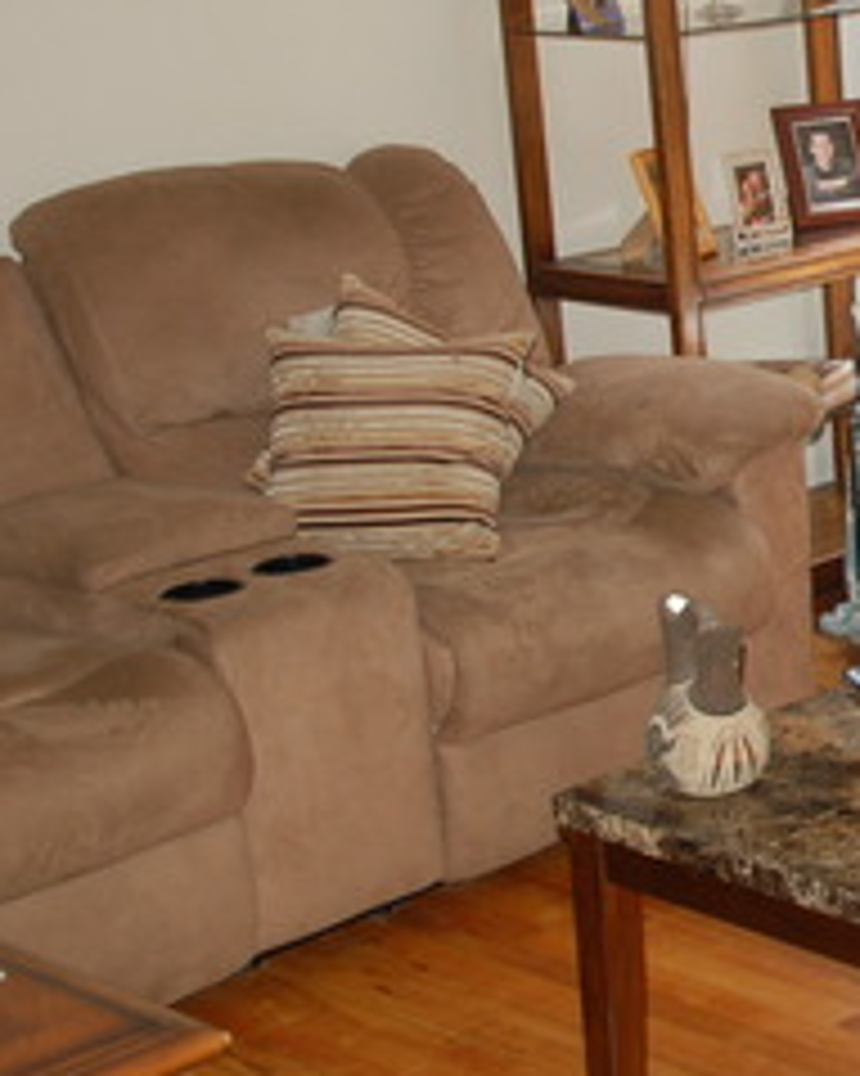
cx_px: 1220
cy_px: 360
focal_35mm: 83
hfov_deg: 17.0
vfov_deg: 22.9
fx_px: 2642
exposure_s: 1/60
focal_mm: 22
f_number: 3.8
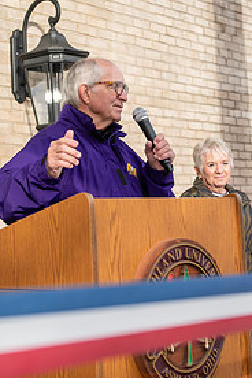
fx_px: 882
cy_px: 142
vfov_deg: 24.1
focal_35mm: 84
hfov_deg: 16.2
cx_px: 71
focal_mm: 40
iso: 200
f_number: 3.5
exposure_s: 1/400
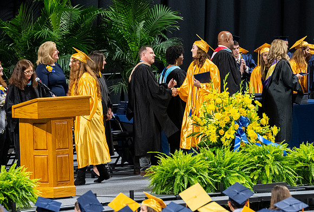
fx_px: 2952
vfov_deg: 4.1
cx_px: 196
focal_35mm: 337
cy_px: 108
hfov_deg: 6.1
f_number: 4
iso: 2000
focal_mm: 190
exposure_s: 1/200
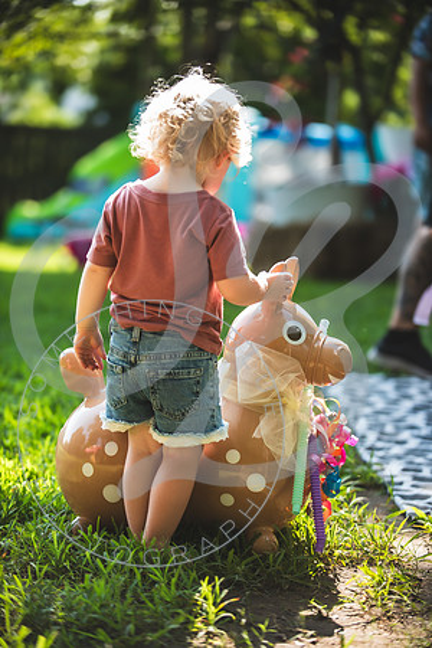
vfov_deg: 20.0
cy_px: 324
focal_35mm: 102
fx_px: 1836
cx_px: 216
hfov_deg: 13.4
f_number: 2.8
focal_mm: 102
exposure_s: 1/320
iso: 200
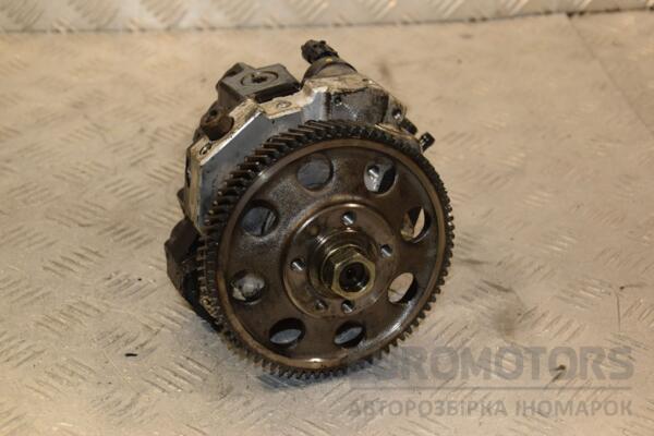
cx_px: 327
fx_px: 1362
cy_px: 218
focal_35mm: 75
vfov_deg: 18.2
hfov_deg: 27.0
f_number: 6.3
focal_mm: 50
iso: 800
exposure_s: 1/200
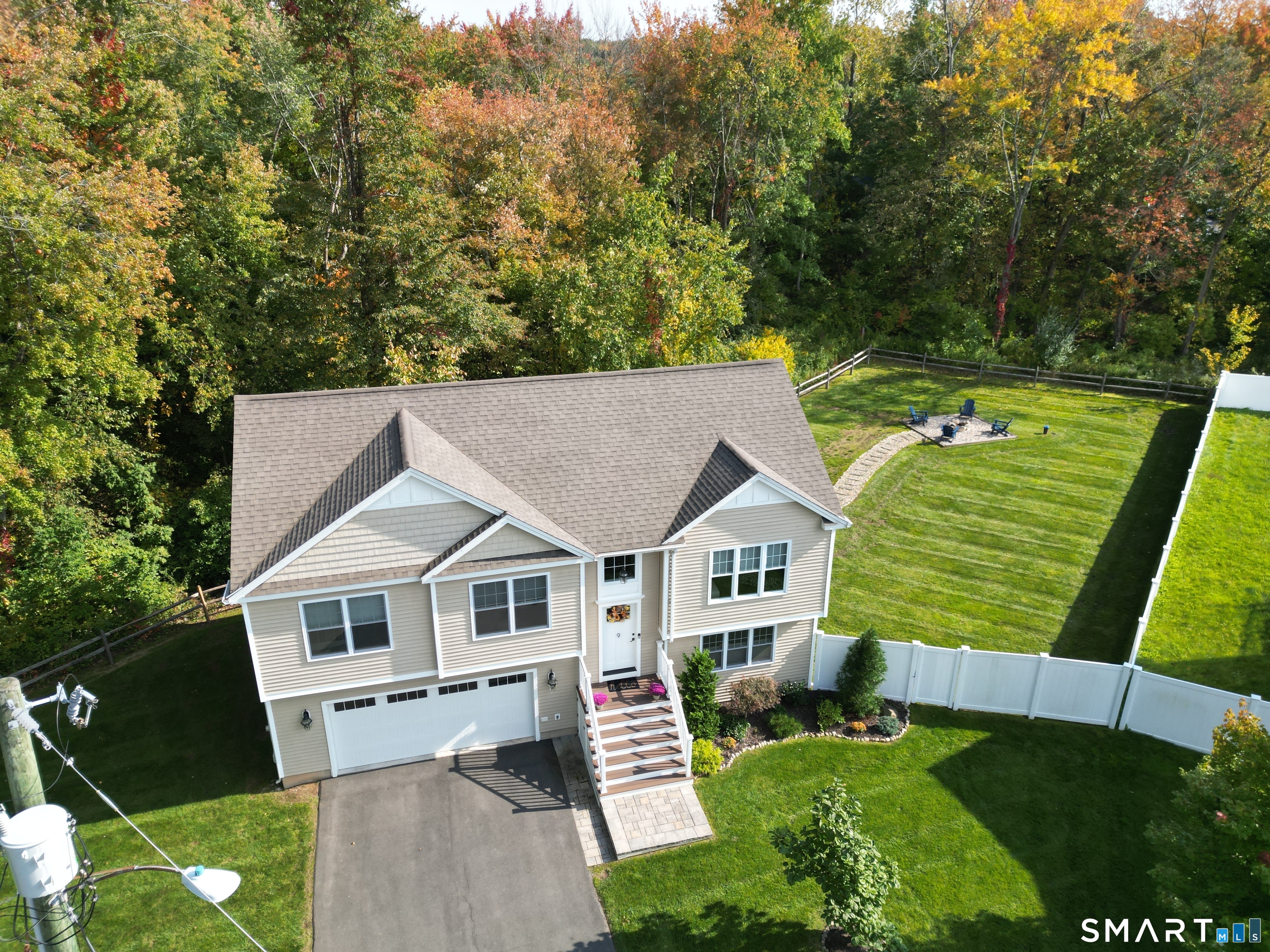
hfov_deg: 71.6
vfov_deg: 56.8
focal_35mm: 24
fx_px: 881
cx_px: 635
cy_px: 476
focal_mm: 6.72
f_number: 1.7
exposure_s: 1/1250
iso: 120
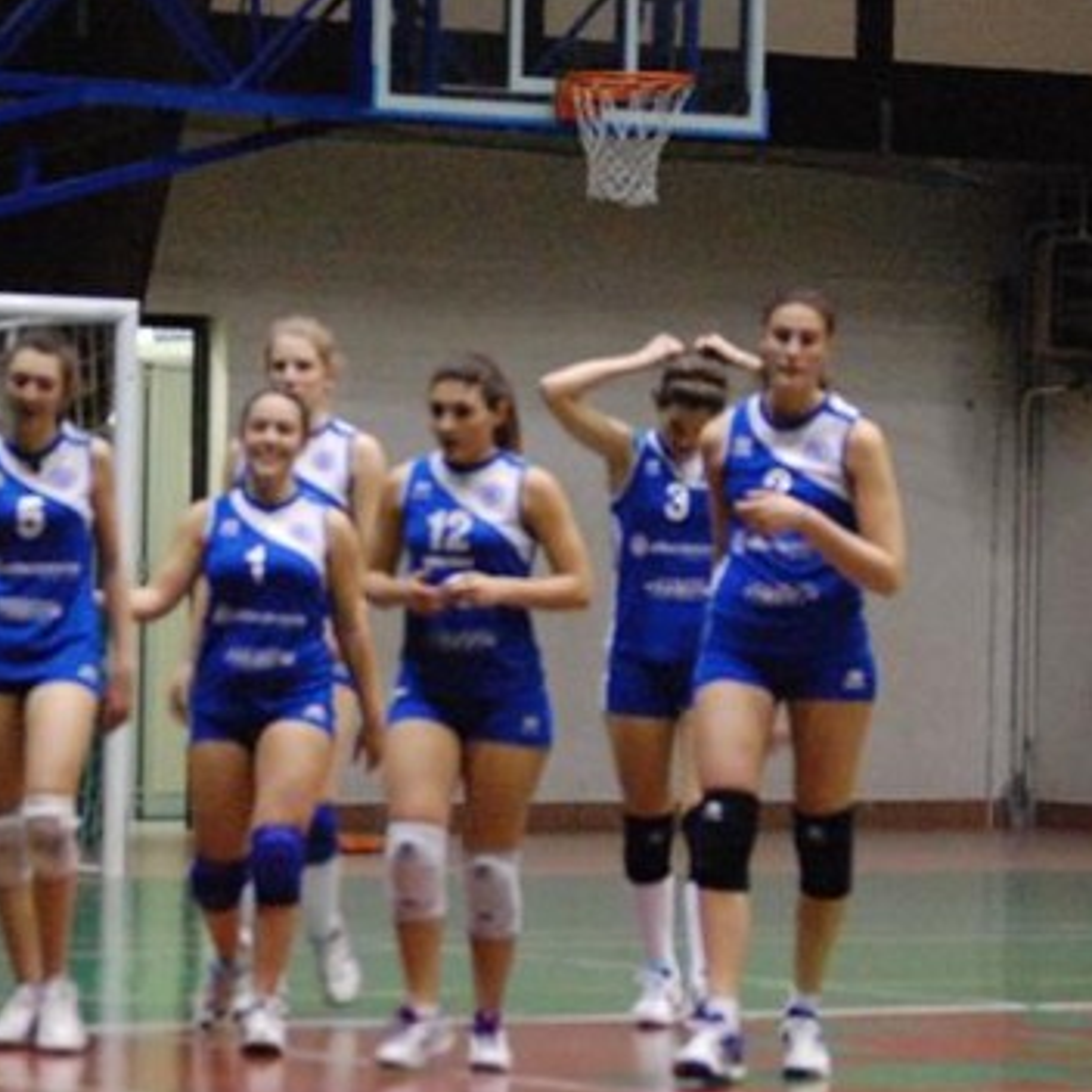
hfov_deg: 9.2
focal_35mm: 190
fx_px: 6776
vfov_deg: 9.2
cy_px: 589
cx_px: 419
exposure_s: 1/50
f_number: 4.5
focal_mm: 75
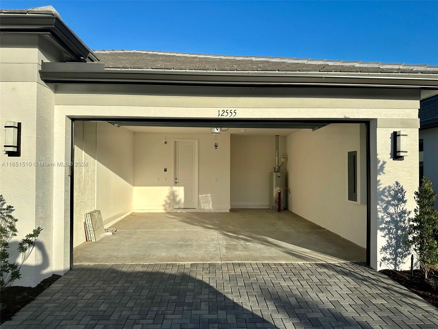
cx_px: 219
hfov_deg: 71.6
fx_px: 304
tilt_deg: +0.1
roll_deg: -0.6
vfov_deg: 56.8
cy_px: 164
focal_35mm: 24
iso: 80
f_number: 1.78
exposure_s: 1/5848
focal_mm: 6.86
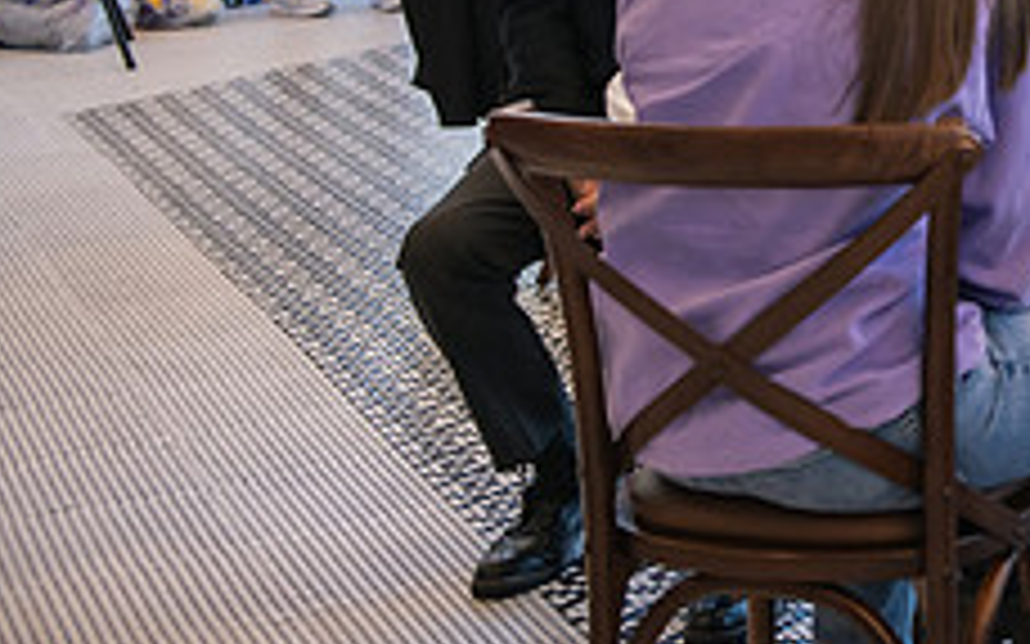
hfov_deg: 19.8
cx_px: 1273
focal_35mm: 98
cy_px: -128
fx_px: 2750
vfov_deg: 13.0
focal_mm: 38
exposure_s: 1/400
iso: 1000
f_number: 3.2
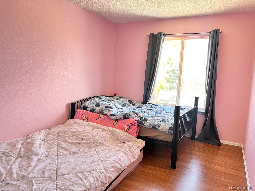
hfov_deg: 67.3
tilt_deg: -8.4
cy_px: 96
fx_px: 192
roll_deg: -2.8
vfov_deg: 53.1
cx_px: 128
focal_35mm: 26
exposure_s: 1/95
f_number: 1.5
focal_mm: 5.7
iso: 125
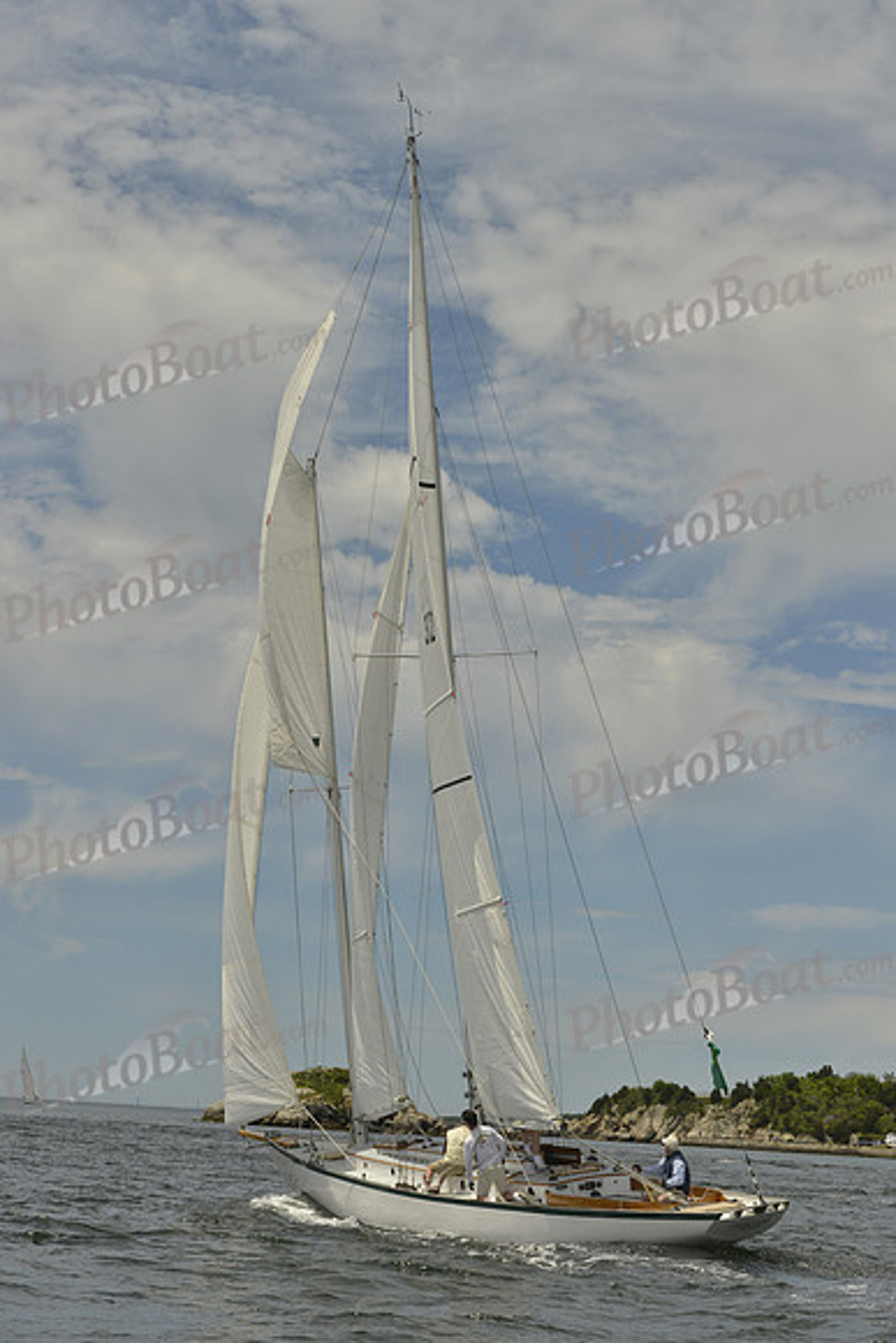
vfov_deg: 28.8
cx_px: 448
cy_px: 672
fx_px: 2612
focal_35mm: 70
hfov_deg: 19.5
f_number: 11
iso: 280
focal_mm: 70
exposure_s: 1/1600
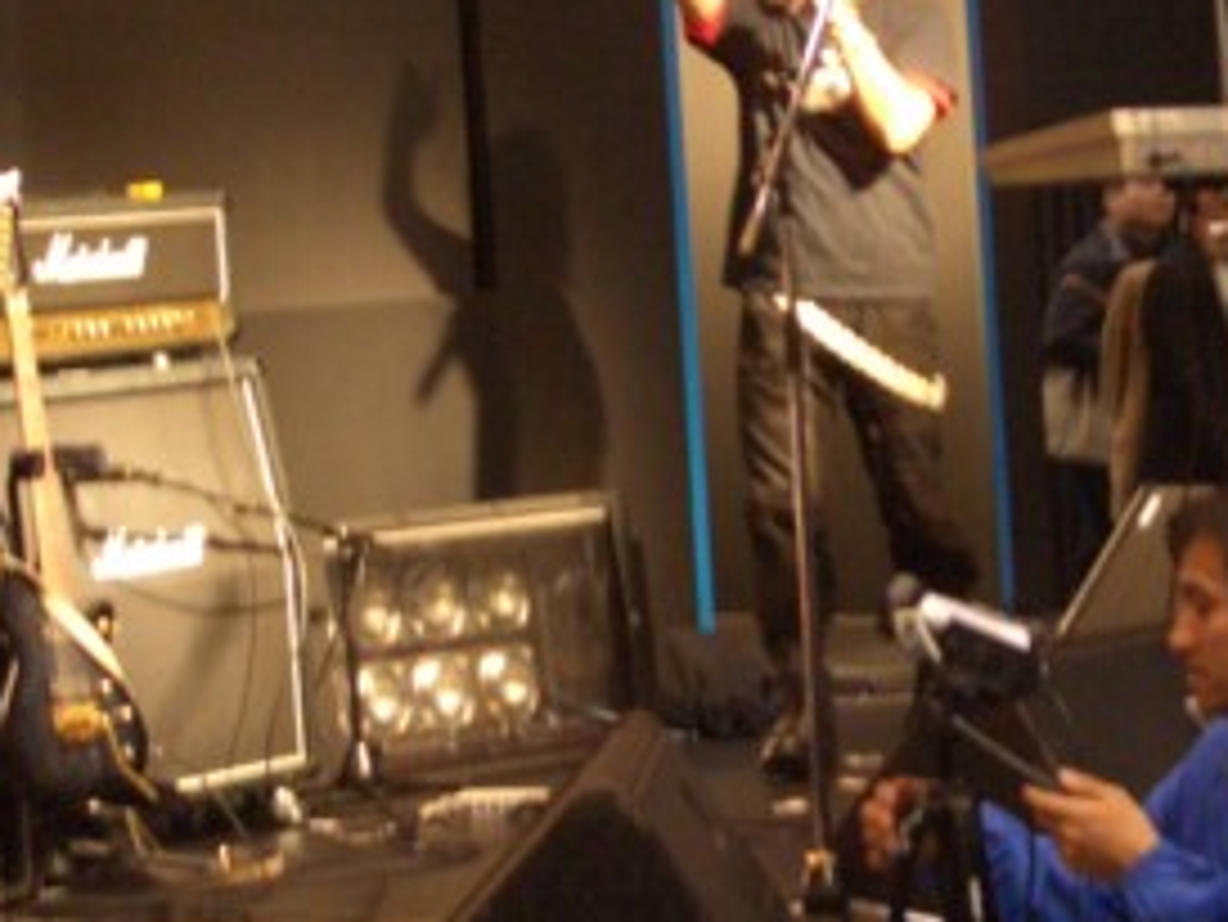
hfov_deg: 16.1
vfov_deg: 12.1
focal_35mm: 122
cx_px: 783
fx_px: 4330
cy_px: 171
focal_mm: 12.2
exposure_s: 1/40
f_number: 3.9
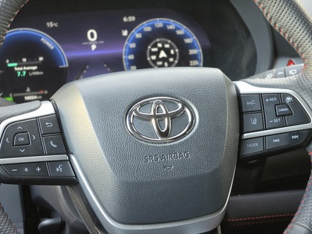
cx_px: 156
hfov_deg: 17.1
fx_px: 1037
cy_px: 117
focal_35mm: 115
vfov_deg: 12.9
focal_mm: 18.6
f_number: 2.9
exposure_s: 1/60
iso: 320
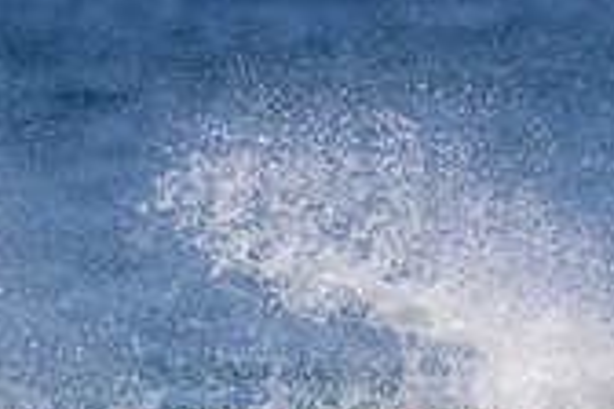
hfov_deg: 0.6
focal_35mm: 3448
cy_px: 645
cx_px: 881
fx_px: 58803
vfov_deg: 0.4
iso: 1250
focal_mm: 1000
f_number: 11
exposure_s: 1/2000
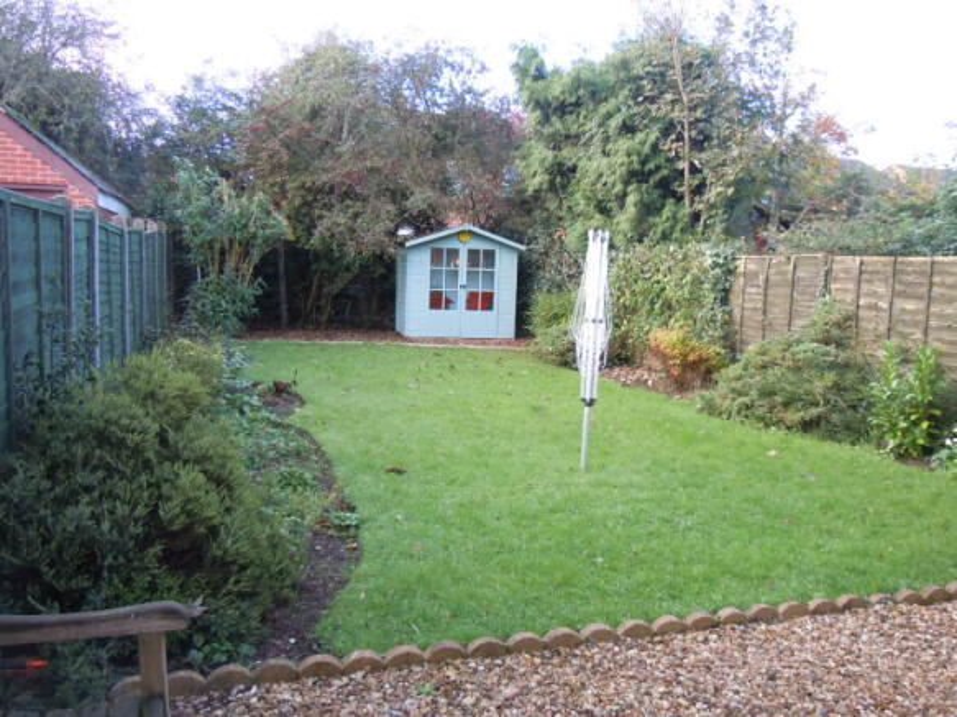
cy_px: 358
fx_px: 829
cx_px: 478
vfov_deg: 46.8
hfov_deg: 60.0
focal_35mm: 30
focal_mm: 5.4
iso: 160
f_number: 3.5
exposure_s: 1/60
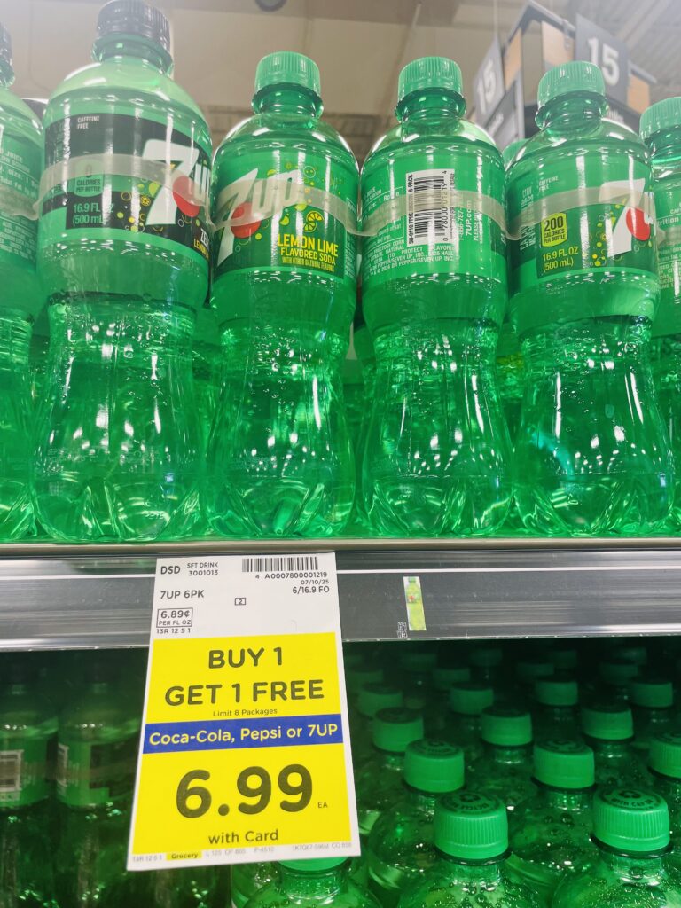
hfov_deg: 53.1
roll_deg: +1.2
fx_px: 682
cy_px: 454
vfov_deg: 67.3
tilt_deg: +1.9
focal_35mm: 26
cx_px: 340
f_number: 1.6
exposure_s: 1/60
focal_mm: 4.2
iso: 80
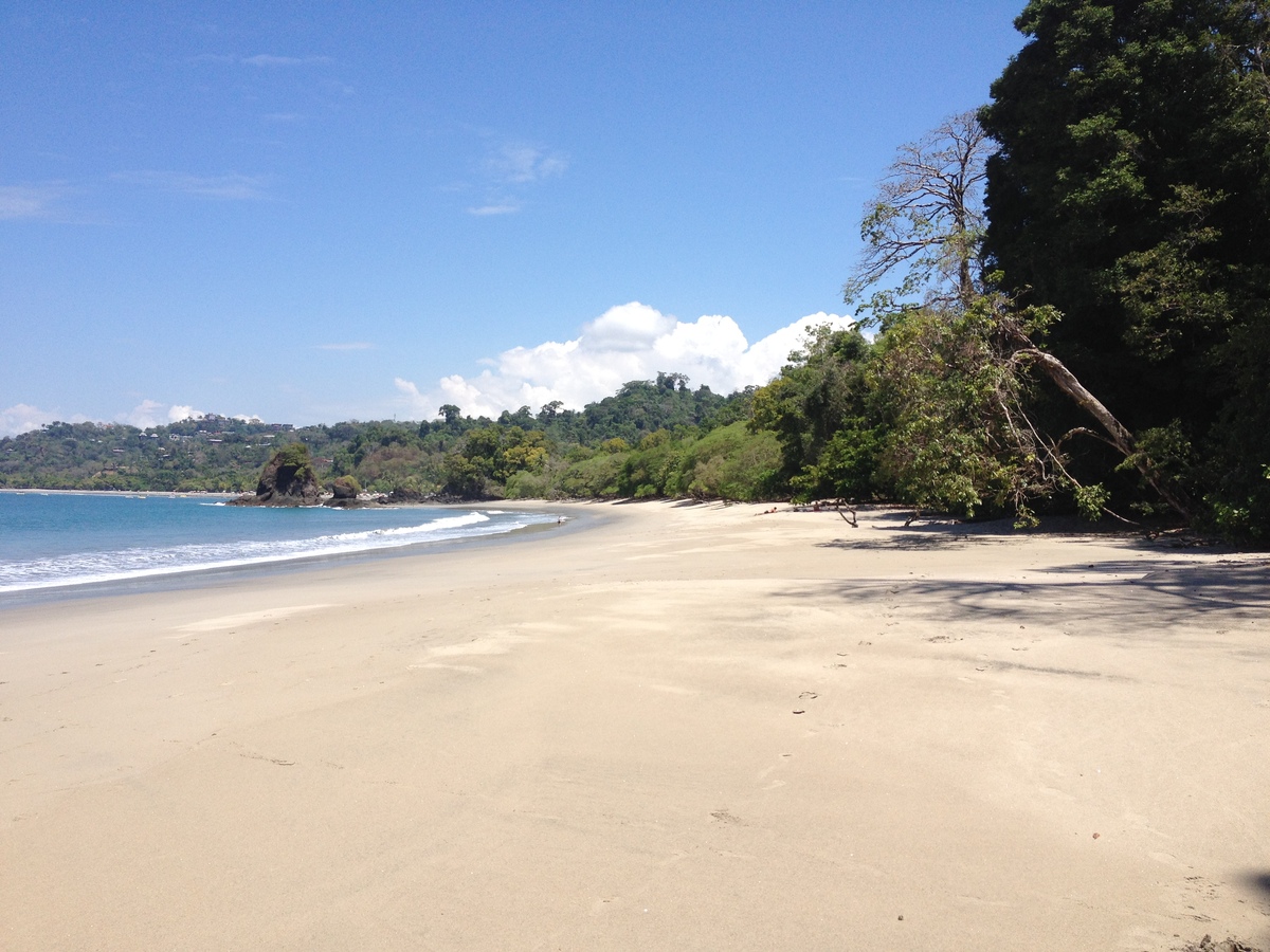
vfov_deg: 40.7
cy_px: 476
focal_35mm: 35
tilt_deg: -2.7
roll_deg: -0.6
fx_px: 1284
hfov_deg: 52.6
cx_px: 635
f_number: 2.4
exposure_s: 1/2045
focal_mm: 4.28
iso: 50
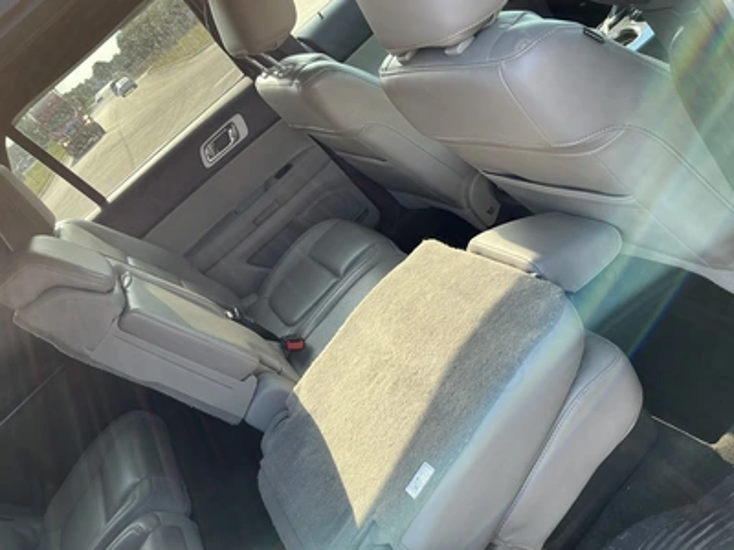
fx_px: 594
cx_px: 367
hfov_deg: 63.4
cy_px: 275
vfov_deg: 49.7
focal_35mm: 28
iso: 20
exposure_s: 1/122
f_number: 1.8
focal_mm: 3
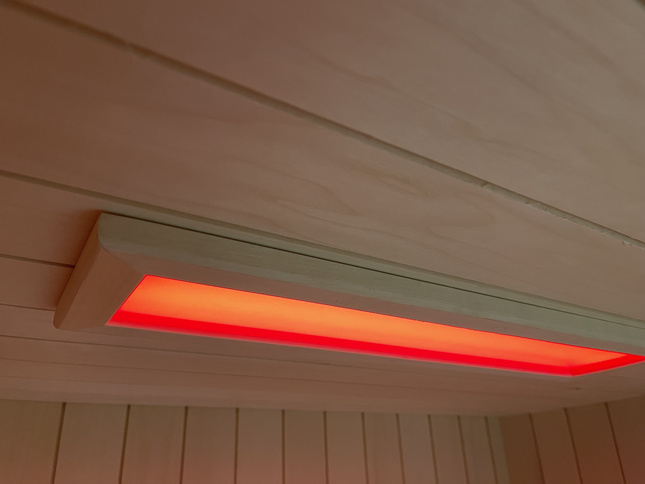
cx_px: 322
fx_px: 484
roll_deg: +2.5
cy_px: 242
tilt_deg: +24.5
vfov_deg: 53.1
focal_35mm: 26
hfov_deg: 67.3
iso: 250
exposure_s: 1/50
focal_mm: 5.1
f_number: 1.6
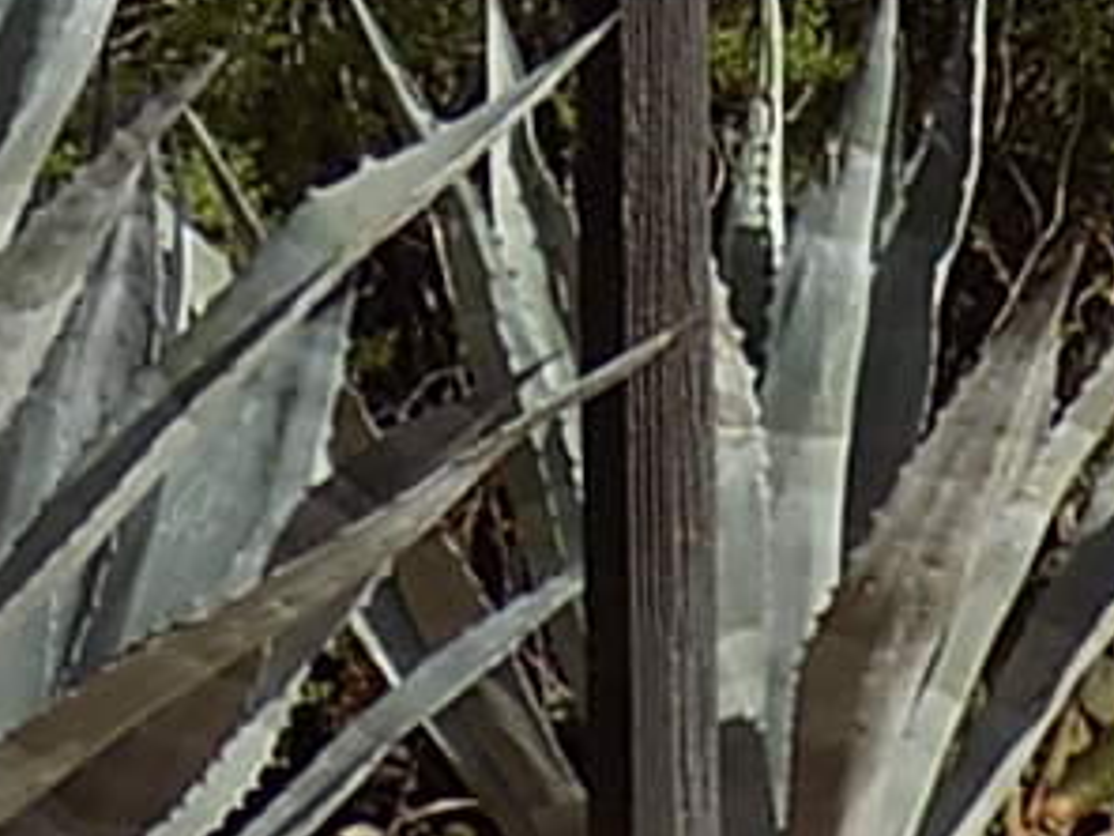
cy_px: -749
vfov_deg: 1.1
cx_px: 327
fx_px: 45086
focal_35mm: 1401
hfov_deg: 1.4
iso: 80
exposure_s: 1/500
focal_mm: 46
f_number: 5.7
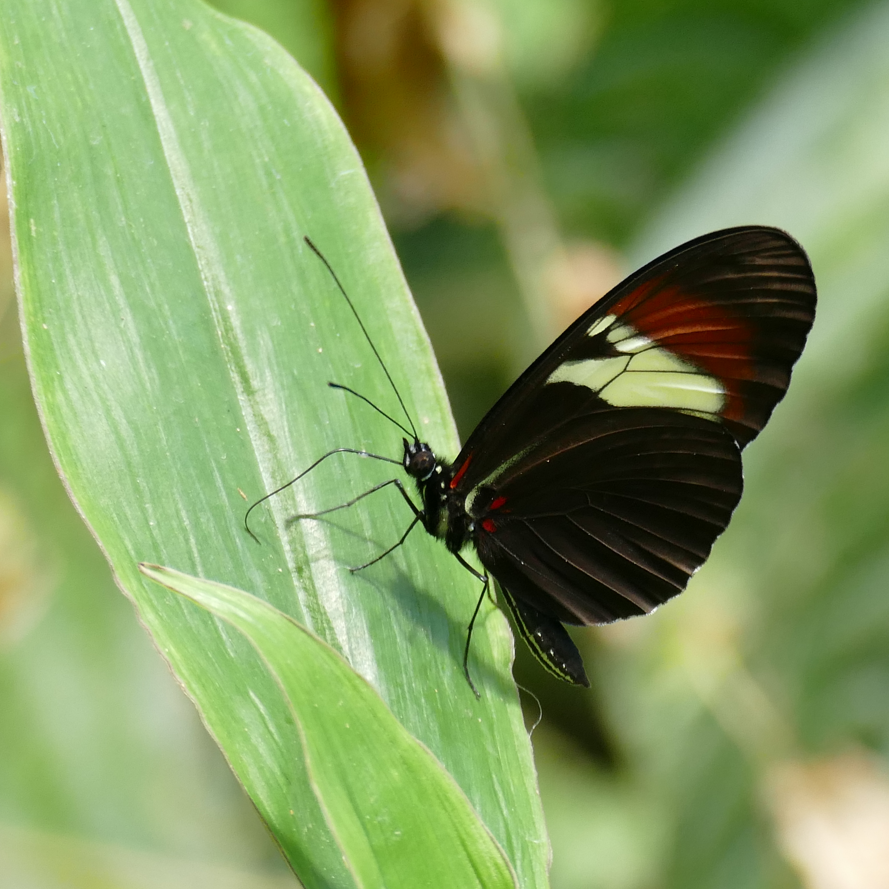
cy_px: 445
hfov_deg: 1.8
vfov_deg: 1.8
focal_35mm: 981
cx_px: 609
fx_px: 28504
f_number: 4
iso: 320
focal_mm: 146
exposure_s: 1/125
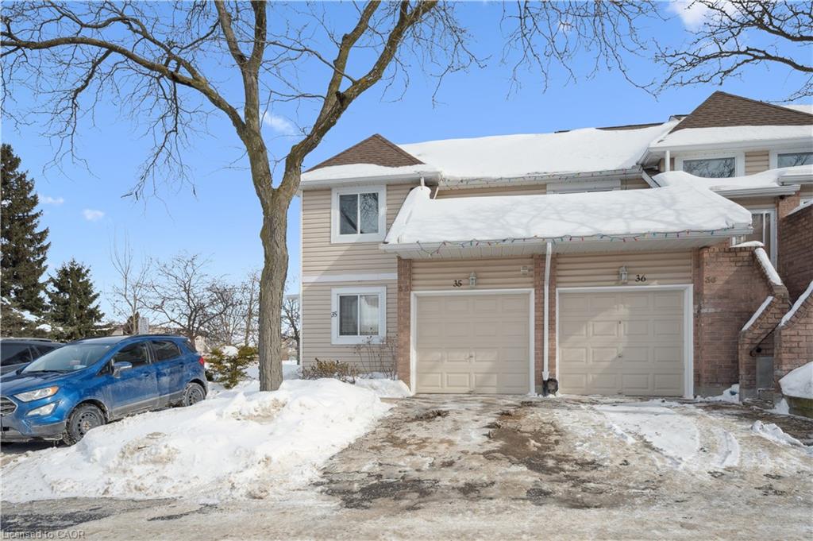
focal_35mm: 20
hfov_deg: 84.0
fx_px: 451
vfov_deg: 61.8
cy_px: 270
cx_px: 406
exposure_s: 1/5000
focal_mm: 20
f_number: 8
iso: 800
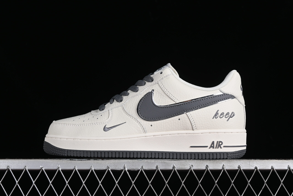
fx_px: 610
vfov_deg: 18.2
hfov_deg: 27.0
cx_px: 146
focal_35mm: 75
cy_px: 98
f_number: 8
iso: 160
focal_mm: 50
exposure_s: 1/80
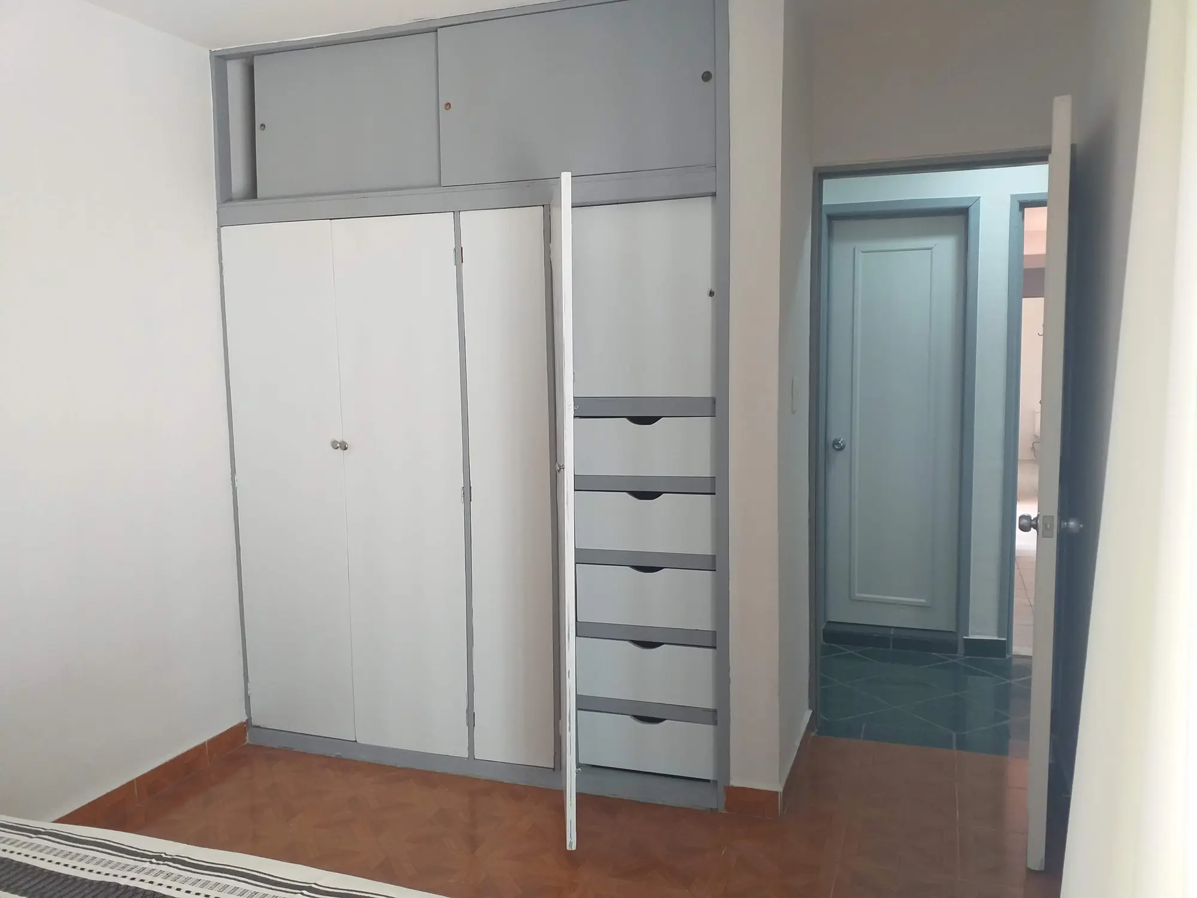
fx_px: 934
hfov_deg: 65.3
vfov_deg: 51.4
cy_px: 449
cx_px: 598
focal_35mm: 27
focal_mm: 3.6
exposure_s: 1/50
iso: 80
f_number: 1.9
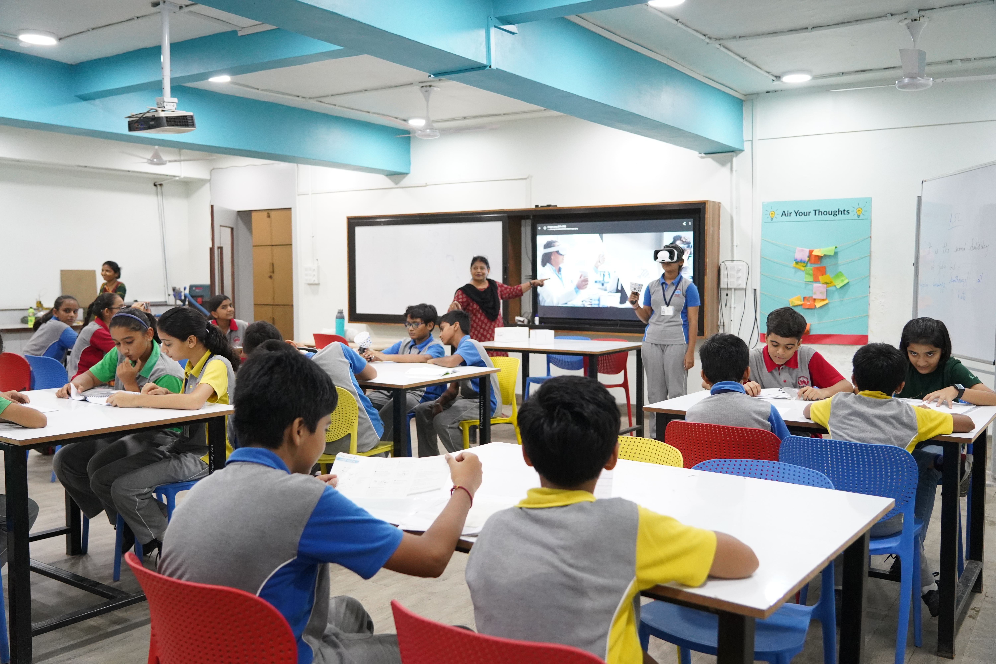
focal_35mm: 33
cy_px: 332
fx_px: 913
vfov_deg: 40.0
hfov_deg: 57.2
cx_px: 498
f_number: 4
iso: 6400
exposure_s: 1/320
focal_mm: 33
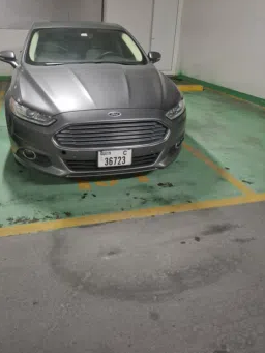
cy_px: 153
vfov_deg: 65.0
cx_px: 112
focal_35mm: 27
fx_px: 275
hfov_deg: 51.2
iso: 640
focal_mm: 5.54
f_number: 1.8
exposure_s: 1/25
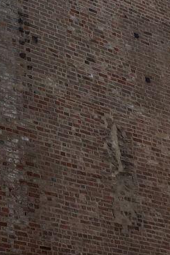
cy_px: 8
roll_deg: +1.2
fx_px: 744
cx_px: -33
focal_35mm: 105
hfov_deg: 12.7
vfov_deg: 19.0
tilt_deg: +31.1
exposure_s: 1/1099
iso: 25
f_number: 2.2
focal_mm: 4.15
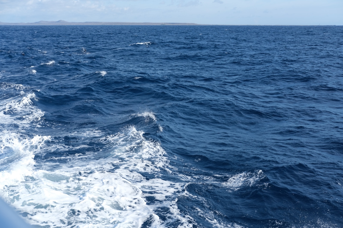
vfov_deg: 25.5
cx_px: 172
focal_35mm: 53
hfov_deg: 37.5
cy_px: 114
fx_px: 505
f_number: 5.6
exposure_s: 1/420
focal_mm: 35
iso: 160
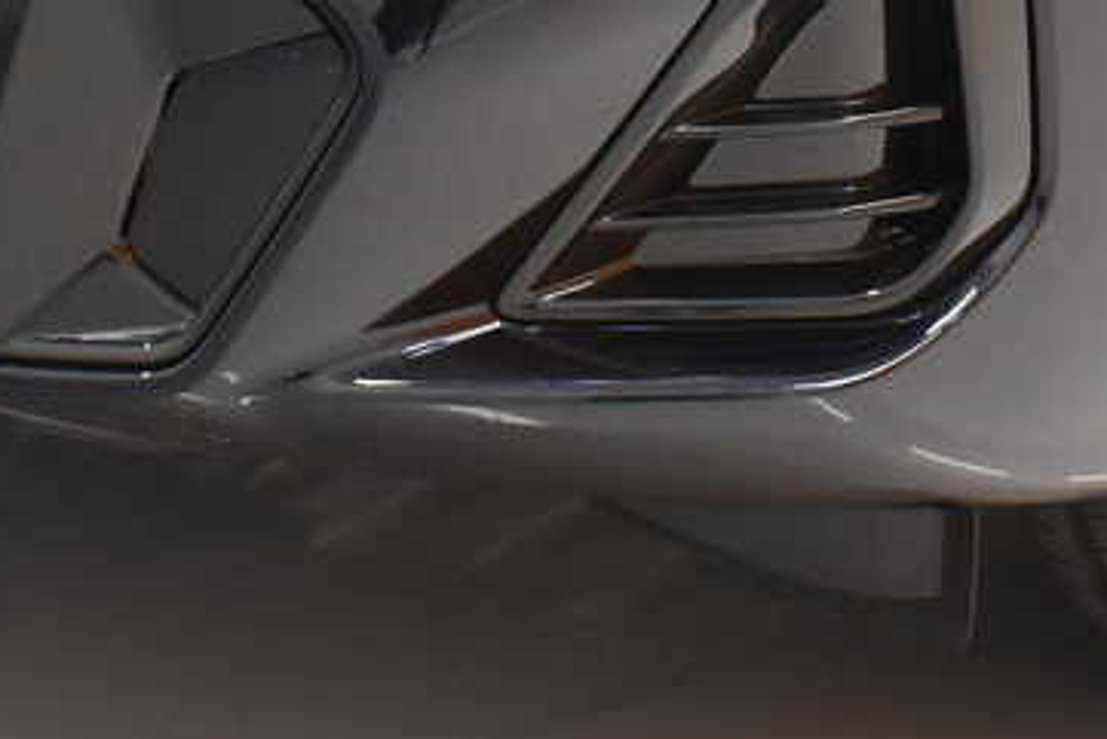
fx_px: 4553
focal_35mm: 148
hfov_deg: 13.9
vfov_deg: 8.9
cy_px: -576
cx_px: 629
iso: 1800
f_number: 3.8
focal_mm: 22
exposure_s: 1/30
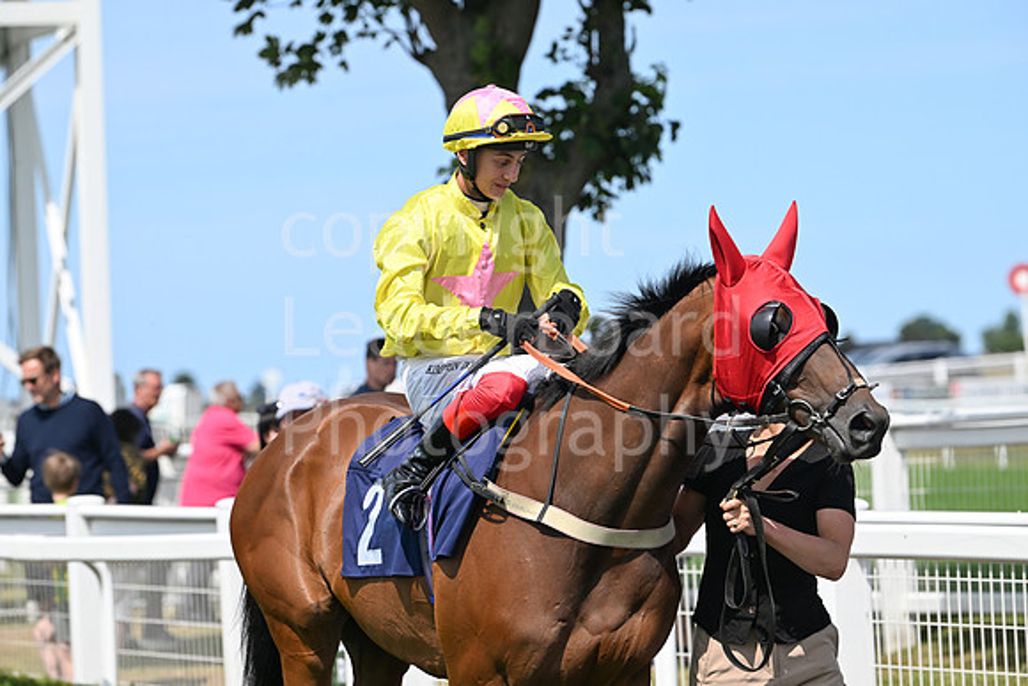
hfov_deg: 10.3
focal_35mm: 200
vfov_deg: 6.9
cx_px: 514
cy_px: 343
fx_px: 5712
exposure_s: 1/2500
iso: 400
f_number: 5.6
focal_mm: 200
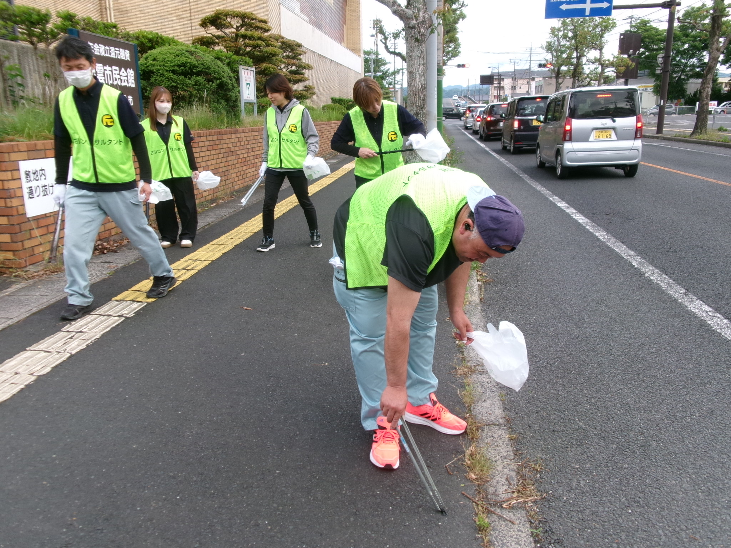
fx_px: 591
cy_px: 274
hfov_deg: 63.4
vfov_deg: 49.7
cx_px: 366
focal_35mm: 28
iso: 100
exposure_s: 1/150
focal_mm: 5.1
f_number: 3.9
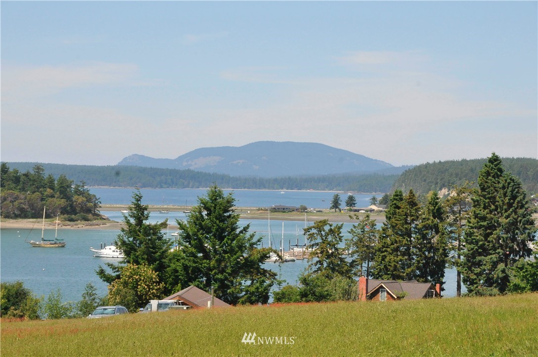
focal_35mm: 112
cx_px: 269
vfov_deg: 12.1
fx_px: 1679
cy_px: 178
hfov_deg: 18.2
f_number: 14
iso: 800
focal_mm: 75
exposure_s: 1/800
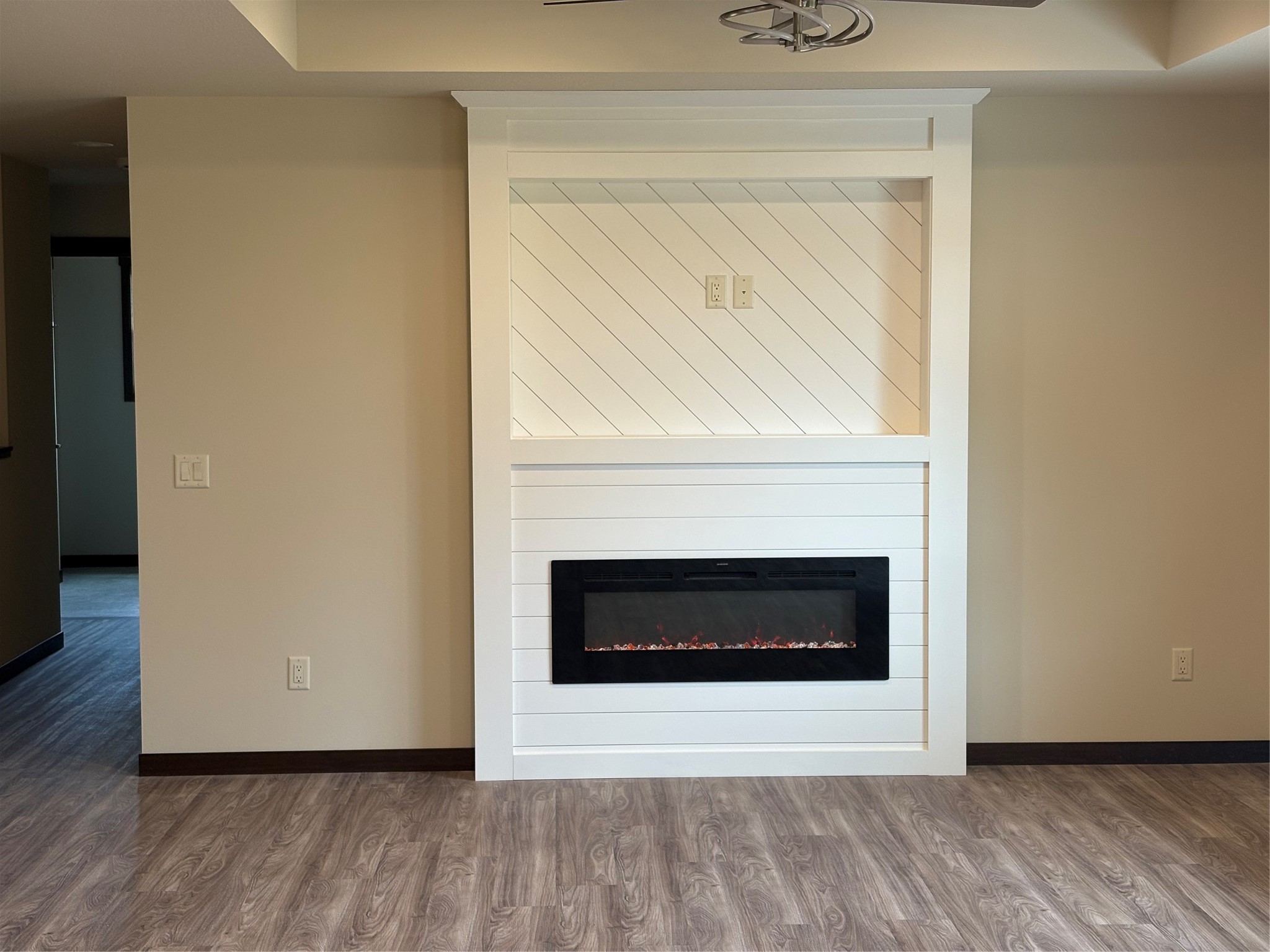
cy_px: 476
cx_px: 635
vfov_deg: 28.0
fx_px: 1908
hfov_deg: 36.8
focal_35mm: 52
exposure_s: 1/60
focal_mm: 5.96
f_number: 1.6
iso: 32
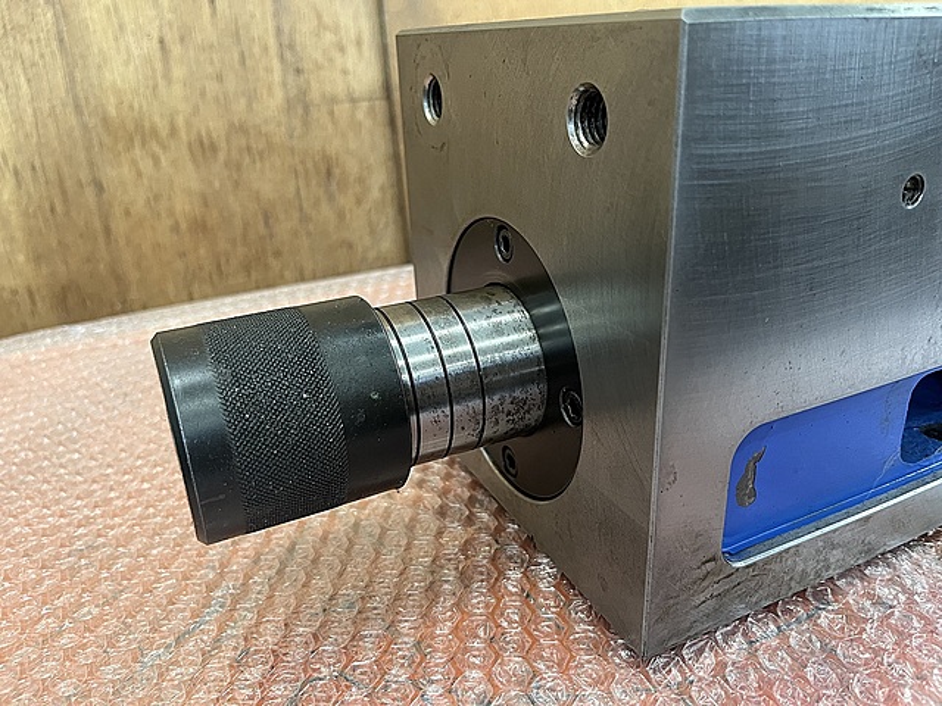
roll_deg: +3.3
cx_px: 471
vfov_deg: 53.1
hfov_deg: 67.3
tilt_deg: -25.1
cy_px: 353
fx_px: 708
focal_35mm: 26
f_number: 1.6
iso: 200
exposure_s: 1/60
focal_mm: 5.1
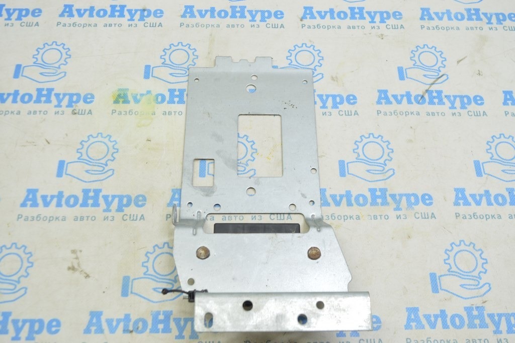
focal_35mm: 36
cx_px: 258
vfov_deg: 36.8
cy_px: 172
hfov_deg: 53.2
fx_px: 515
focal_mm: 24
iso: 400
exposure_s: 1/20
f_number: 5.6
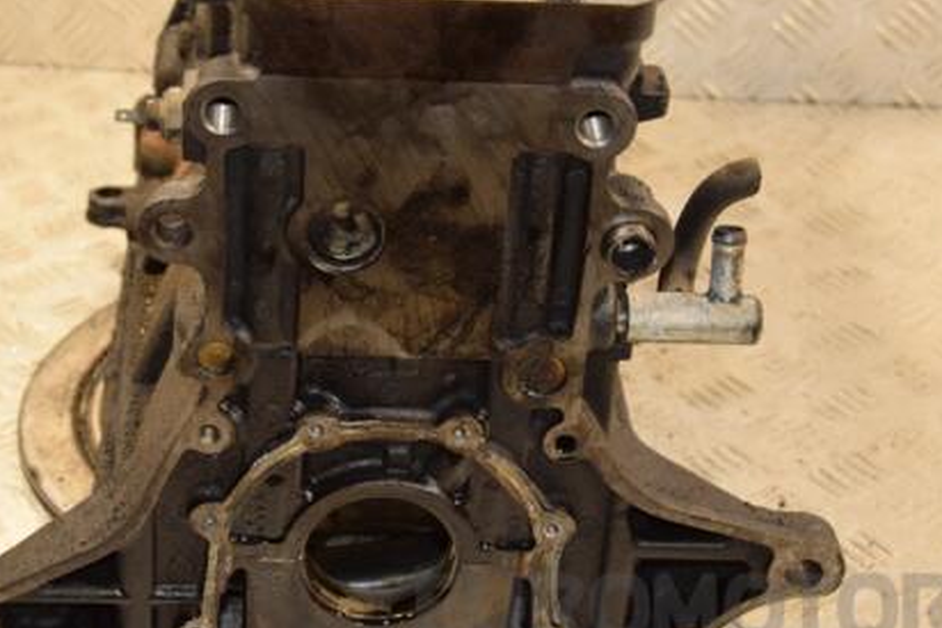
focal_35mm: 83
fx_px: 2172
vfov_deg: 16.5
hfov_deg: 24.4
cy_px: 304
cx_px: 373
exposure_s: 1/125
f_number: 5
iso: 800
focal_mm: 38
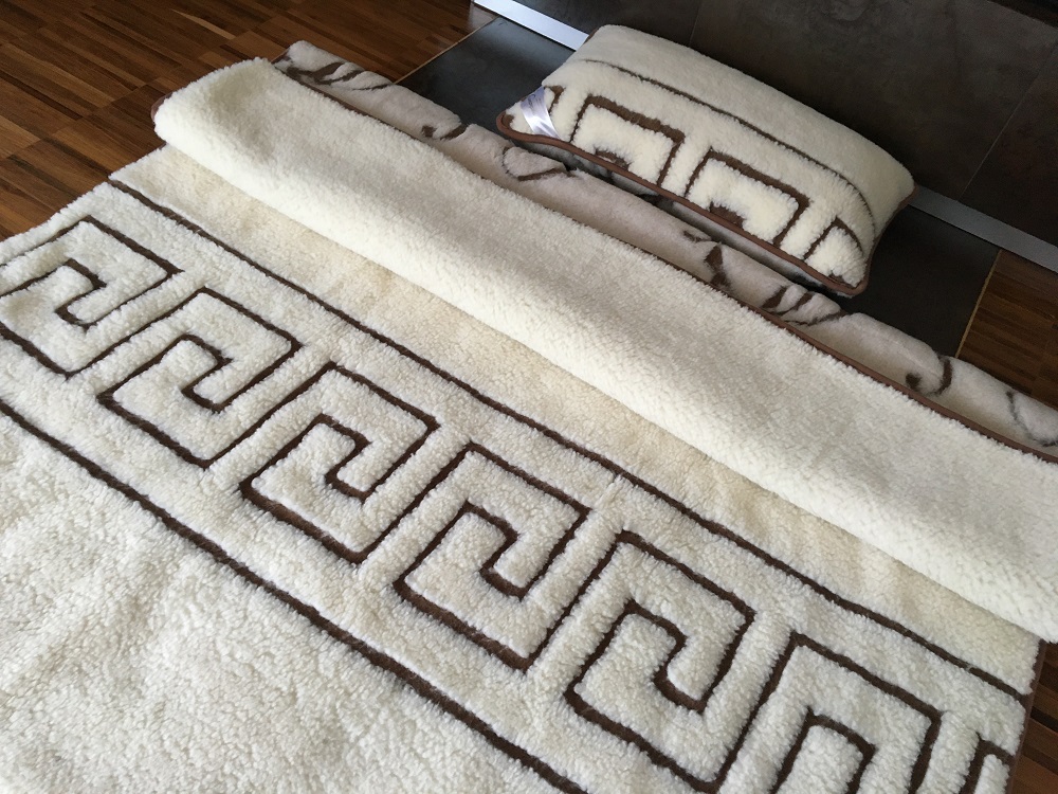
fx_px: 886
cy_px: 397
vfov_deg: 48.2
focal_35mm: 29
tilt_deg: -51.7
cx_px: 529
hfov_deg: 61.7
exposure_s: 1/33
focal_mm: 4.15
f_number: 2.2
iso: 125
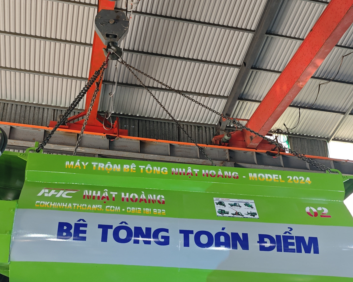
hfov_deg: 42.8
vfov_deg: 34.8
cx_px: 158
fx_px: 449
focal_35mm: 43
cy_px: 171
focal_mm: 6.68
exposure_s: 1/73.6
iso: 200
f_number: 1.42
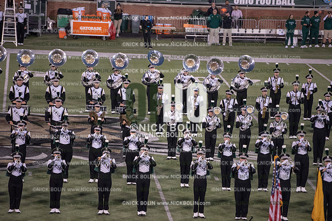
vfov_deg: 6.9
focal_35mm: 200
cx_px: 166
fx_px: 1845
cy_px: 110
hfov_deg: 10.3
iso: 5000
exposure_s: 1/1250
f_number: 3.2
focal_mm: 200
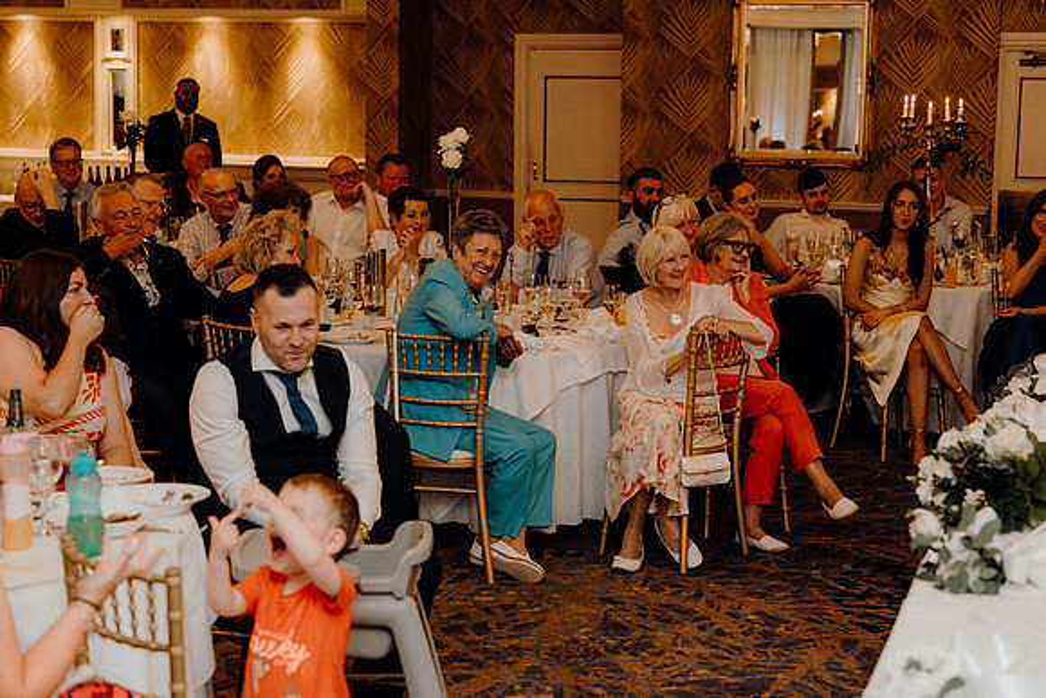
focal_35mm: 70
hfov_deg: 28.8
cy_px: 349
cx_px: 523
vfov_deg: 19.5
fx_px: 2034
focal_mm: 70
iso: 2500
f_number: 3.5
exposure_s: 1/200
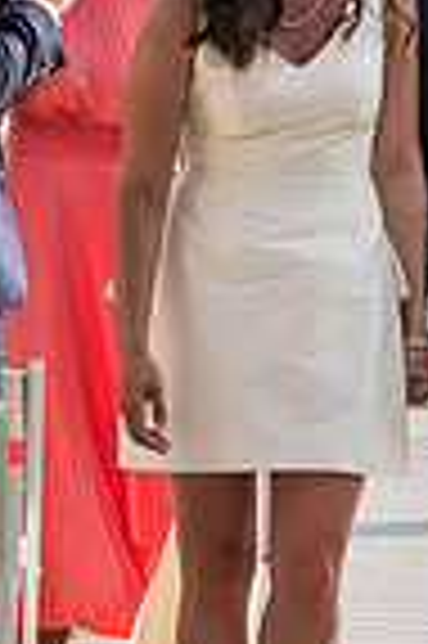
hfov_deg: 4.1
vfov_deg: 6.2
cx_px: 595
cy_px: 356
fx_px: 5917
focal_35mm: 331
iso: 200
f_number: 4
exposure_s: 1/800
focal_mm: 70
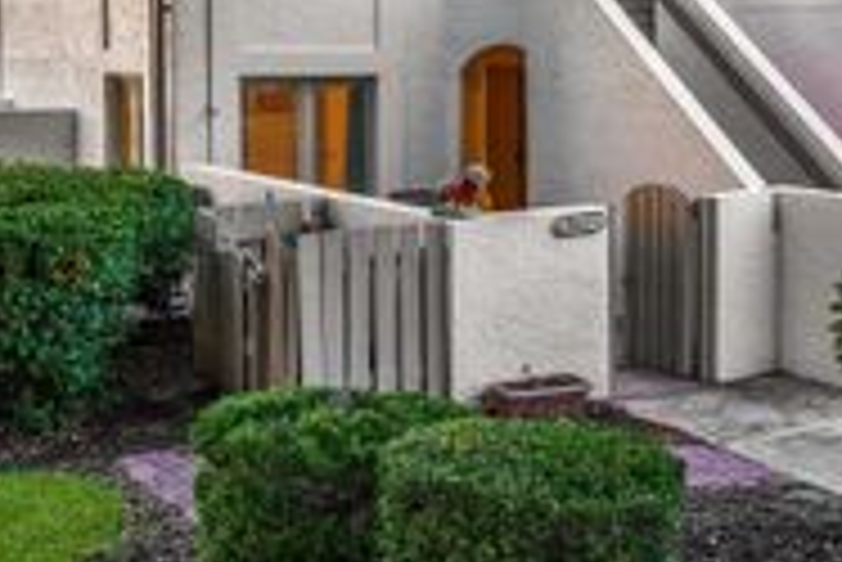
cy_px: 61
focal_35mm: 56
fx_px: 1311
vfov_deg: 23.6
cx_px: 671
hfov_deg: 34.5
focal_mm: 21
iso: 100
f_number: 8
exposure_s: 4
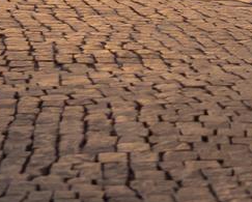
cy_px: -439
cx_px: 532
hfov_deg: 7.1
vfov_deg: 5.6
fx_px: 1934
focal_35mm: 259
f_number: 1.2
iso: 1600
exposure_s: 1/250
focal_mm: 35
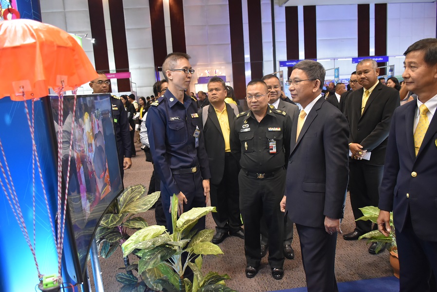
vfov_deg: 48.0
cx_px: 218
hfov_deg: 67.3
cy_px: 146
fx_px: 328
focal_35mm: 27
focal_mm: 18
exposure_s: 1/60
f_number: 3.5
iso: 2000
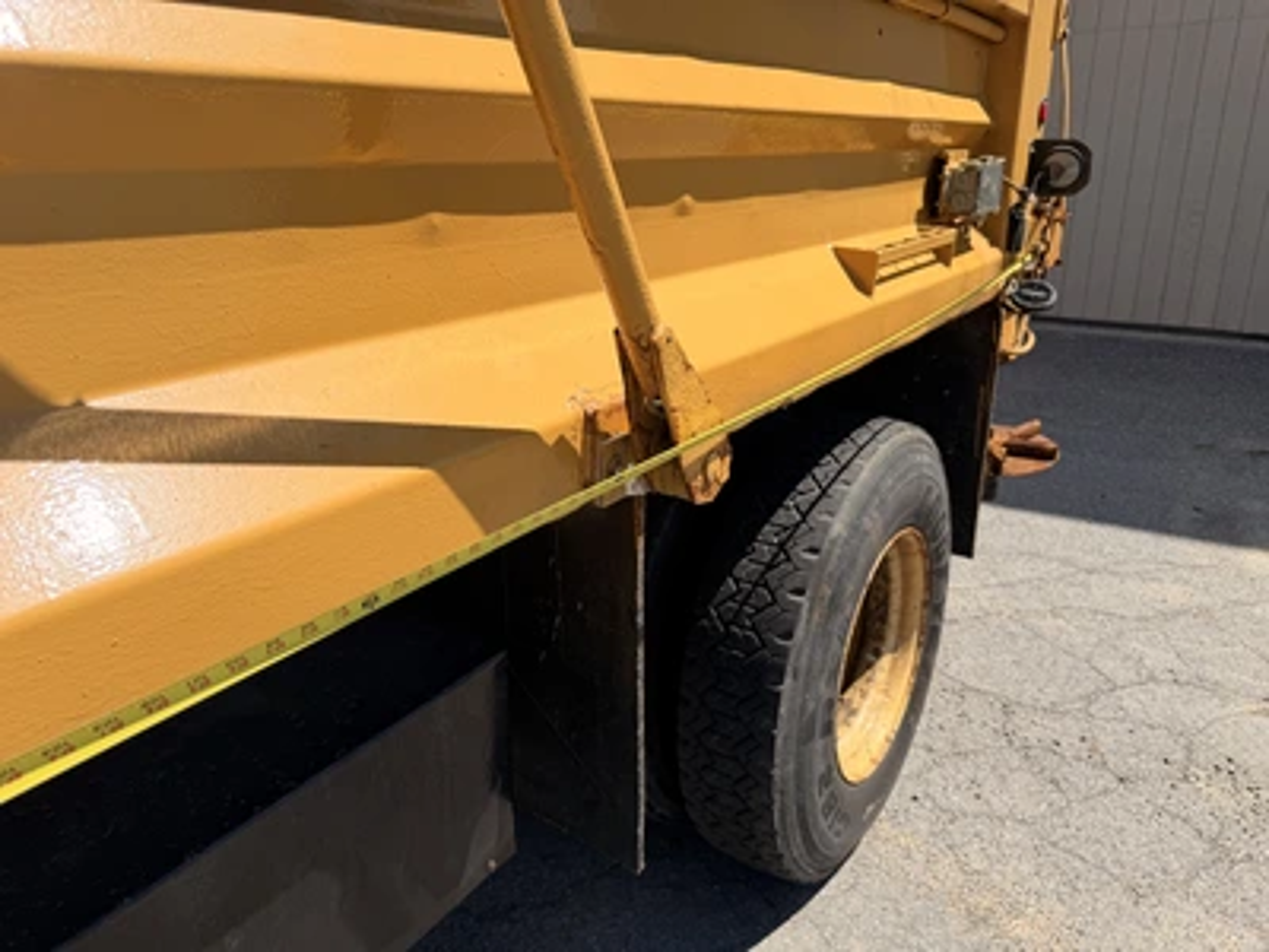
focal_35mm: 24
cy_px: 476
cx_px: 634
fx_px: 880
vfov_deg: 56.8
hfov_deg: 71.6
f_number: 1.78
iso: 80
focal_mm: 6.76
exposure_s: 1/4975
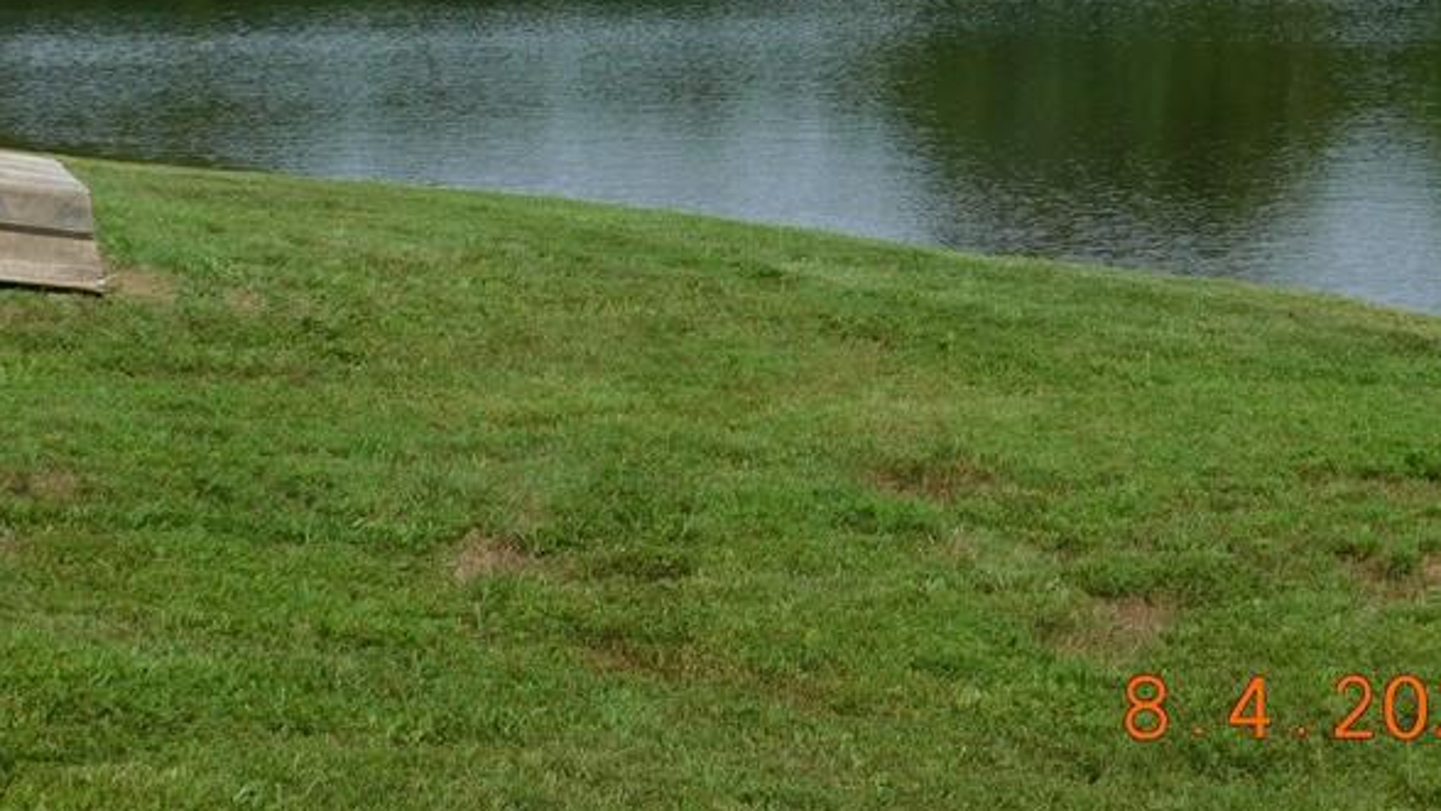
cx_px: 799
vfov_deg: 10.7
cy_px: -37
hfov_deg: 19.1
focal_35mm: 112
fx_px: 4280
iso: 125
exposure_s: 1/1250
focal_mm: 10.4
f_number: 4
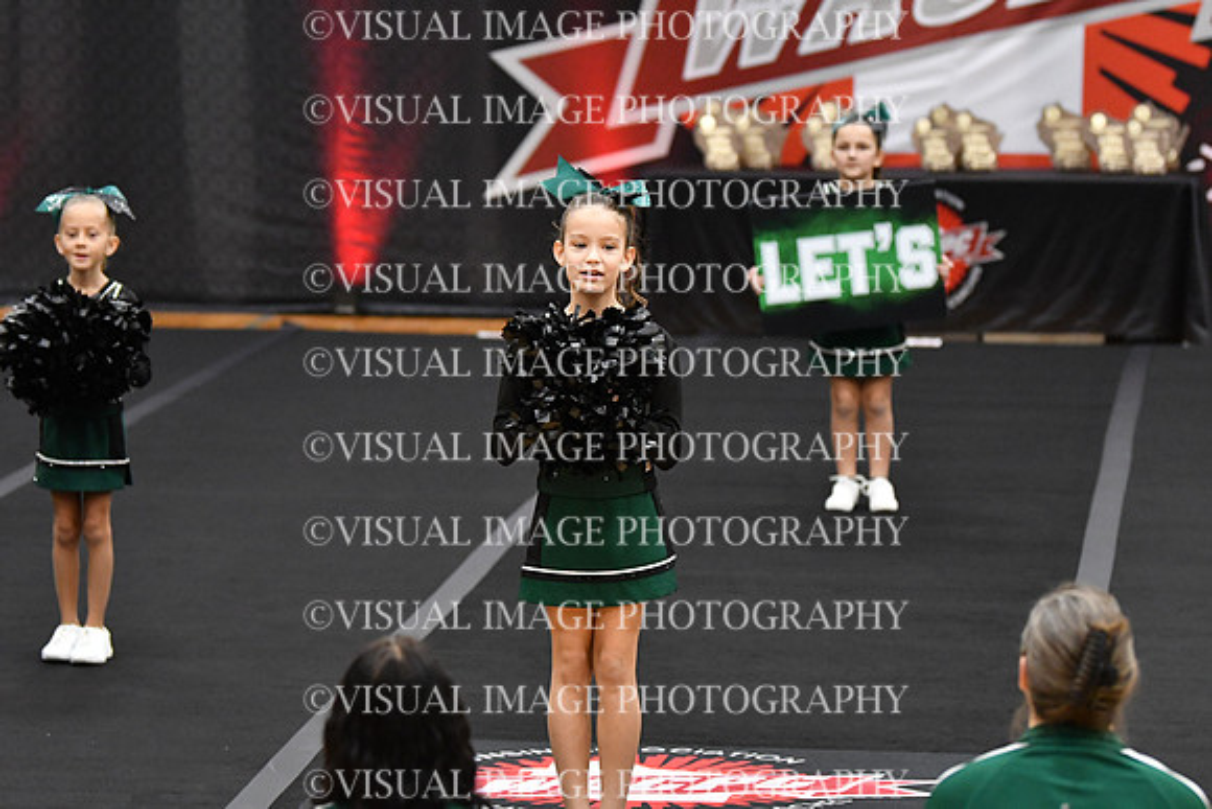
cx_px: 606
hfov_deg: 12.4
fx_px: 5556
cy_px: 404
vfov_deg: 8.3
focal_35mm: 165
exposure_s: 1/800
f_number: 2.8
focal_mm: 110
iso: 5000
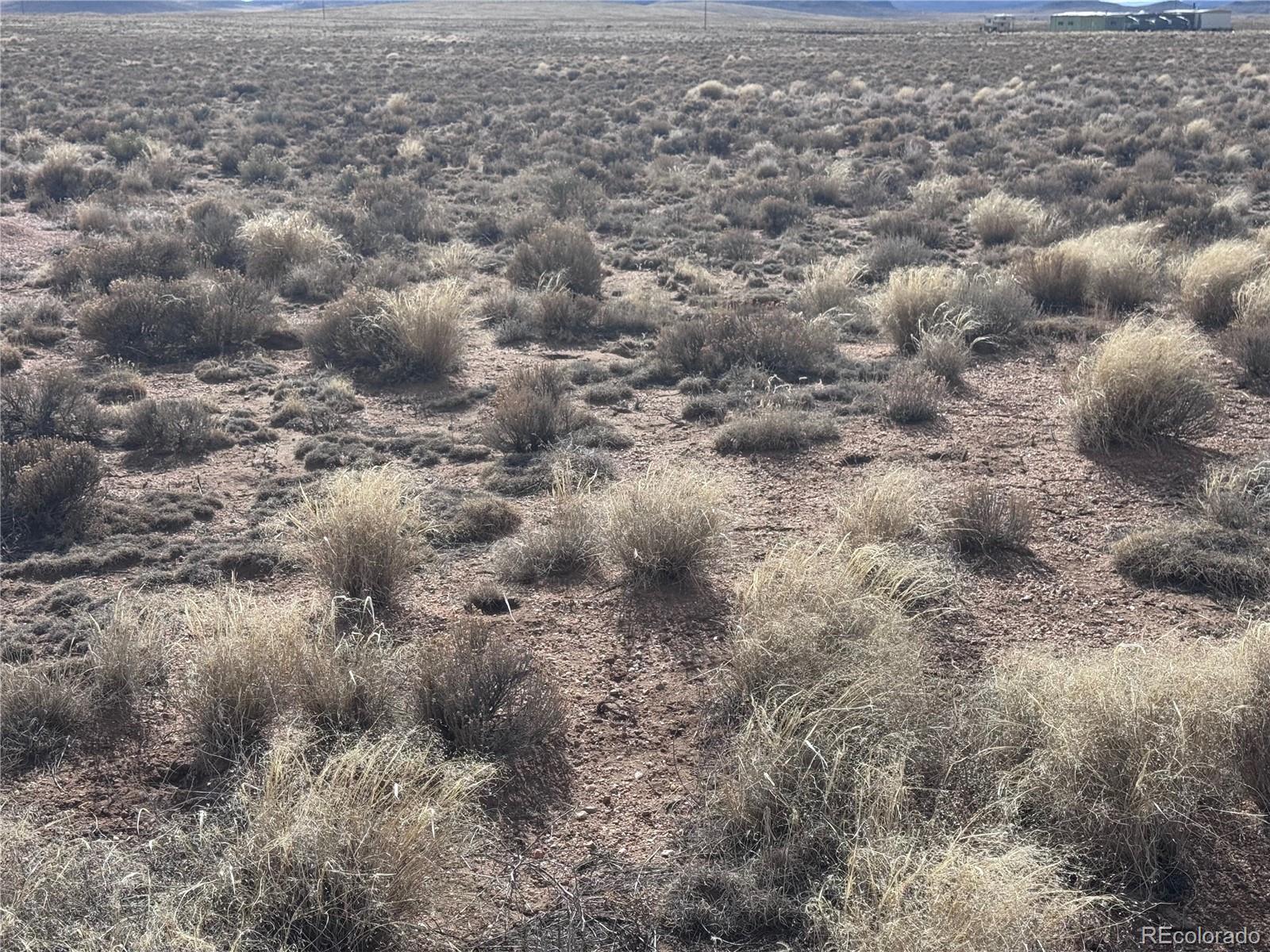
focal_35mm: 48
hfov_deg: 39.7
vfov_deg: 30.3
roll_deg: +0.1
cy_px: 476
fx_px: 1761
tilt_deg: -14.7
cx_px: 635
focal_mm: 6.76
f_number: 1.78
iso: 64
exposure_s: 1/7092
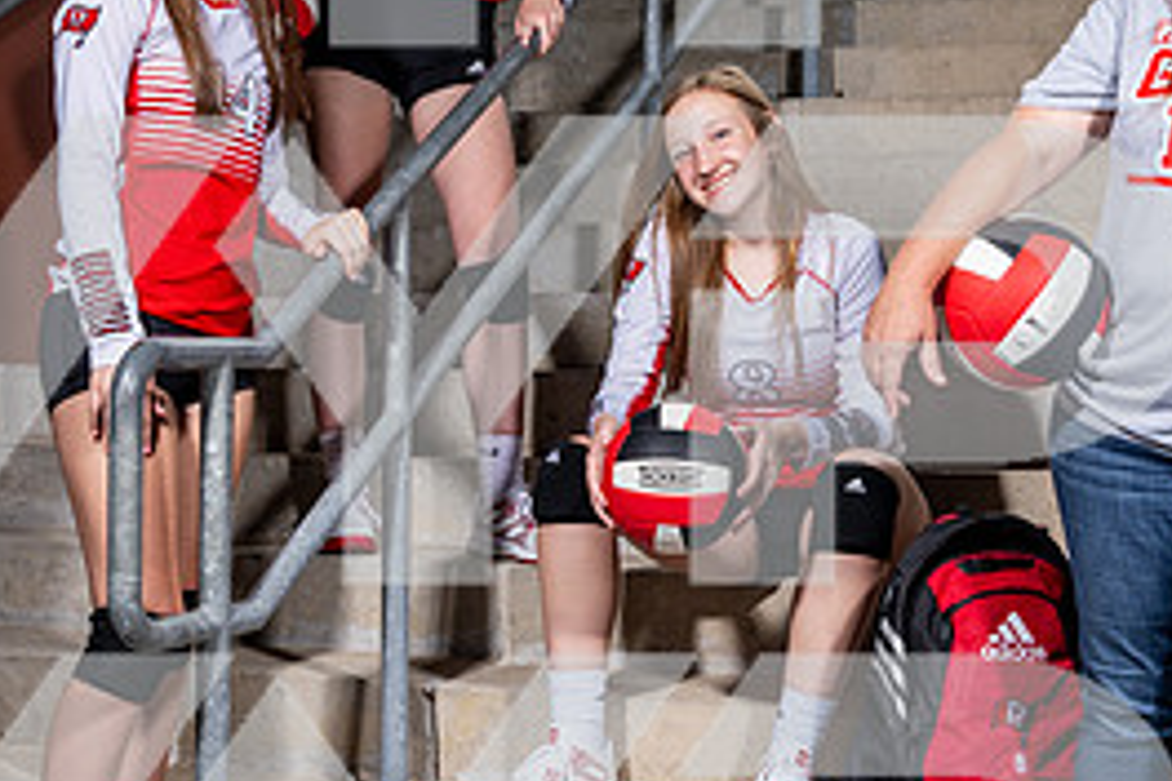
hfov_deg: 30.5
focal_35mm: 66
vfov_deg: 20.6
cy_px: 353
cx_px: 604
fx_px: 2148
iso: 100
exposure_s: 1/125
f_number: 8
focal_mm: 30
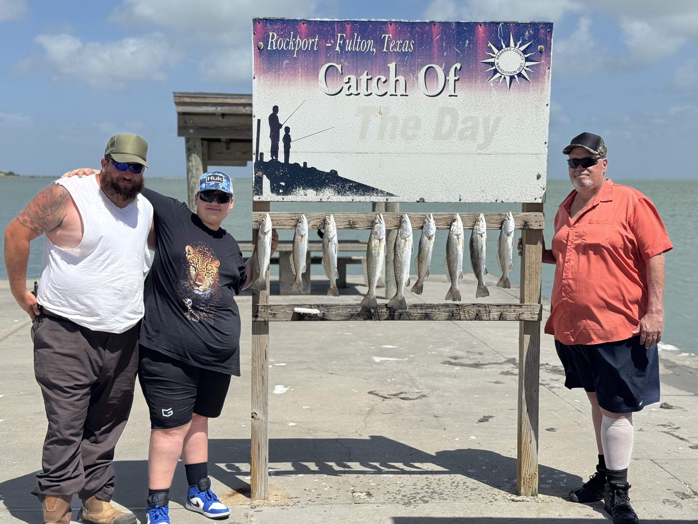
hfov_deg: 39.7
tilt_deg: -4.9
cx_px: 349
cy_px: 262
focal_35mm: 48
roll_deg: -0.1
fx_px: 968
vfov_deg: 30.3
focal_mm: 6.76
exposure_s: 1/9009
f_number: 1.78
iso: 64
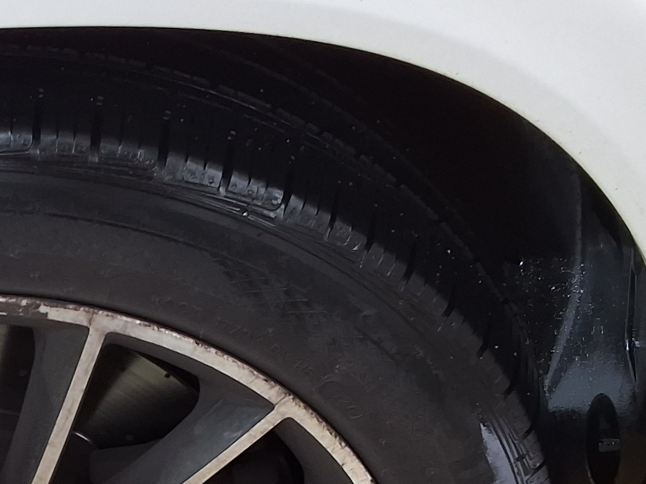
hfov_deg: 22.4
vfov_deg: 16.9
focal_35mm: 84
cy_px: 562
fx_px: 1568
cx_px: -4
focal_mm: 2.91
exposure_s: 1/40
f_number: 1.9
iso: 50
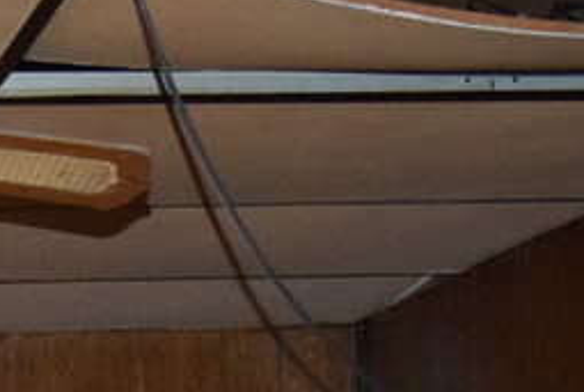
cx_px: -623
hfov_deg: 10.8
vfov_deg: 7.7
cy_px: 844
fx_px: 2779
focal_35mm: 171
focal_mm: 18
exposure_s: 1/60
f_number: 3.5
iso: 3200
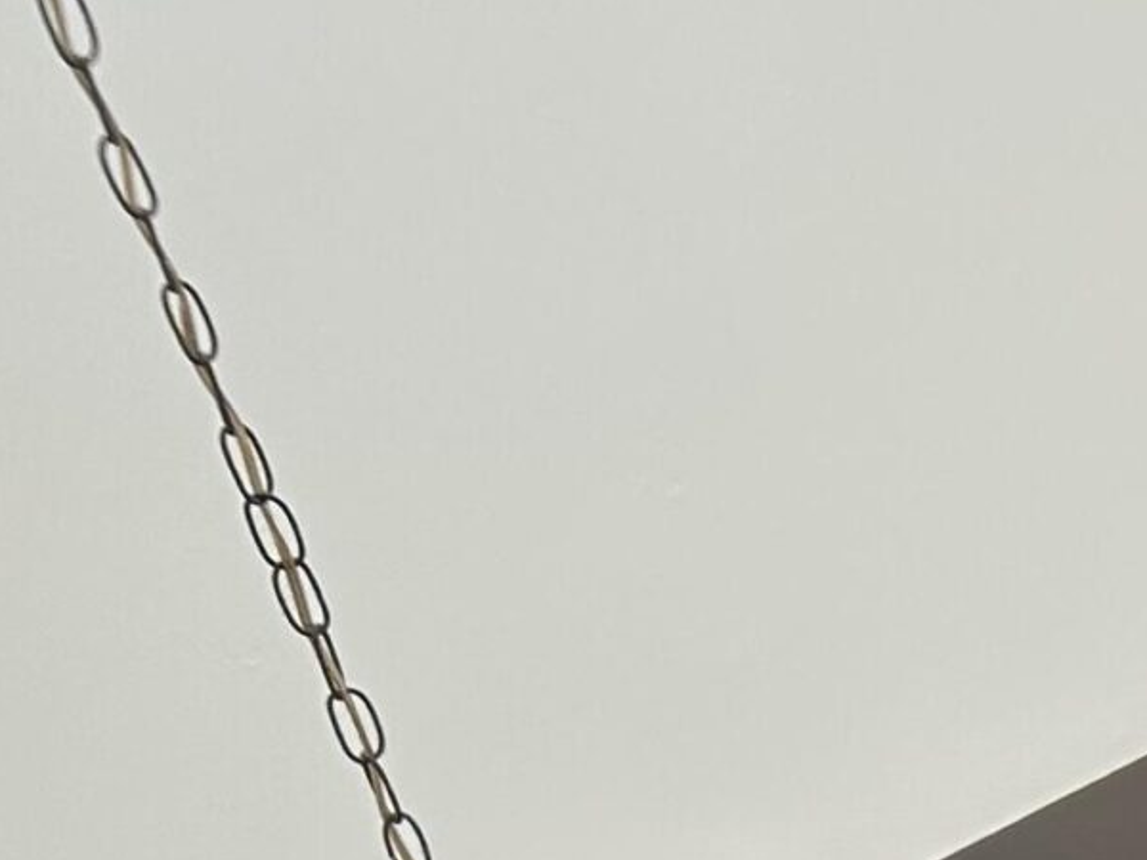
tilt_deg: -39.1
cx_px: 2223
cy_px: 1770
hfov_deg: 14.8
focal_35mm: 111
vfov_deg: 11.8
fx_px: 3678
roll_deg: +4.8
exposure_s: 1/173
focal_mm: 5.7
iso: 40
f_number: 1.5
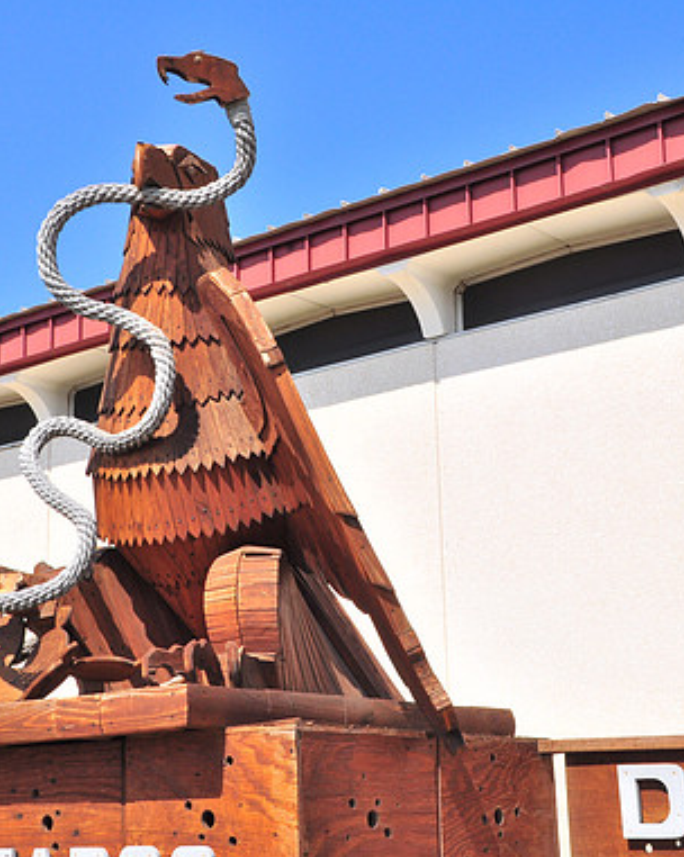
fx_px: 1521
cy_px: 431
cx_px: 250
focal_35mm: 60
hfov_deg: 25.3
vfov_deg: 31.5
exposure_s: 1/100
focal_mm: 28
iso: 280
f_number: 22
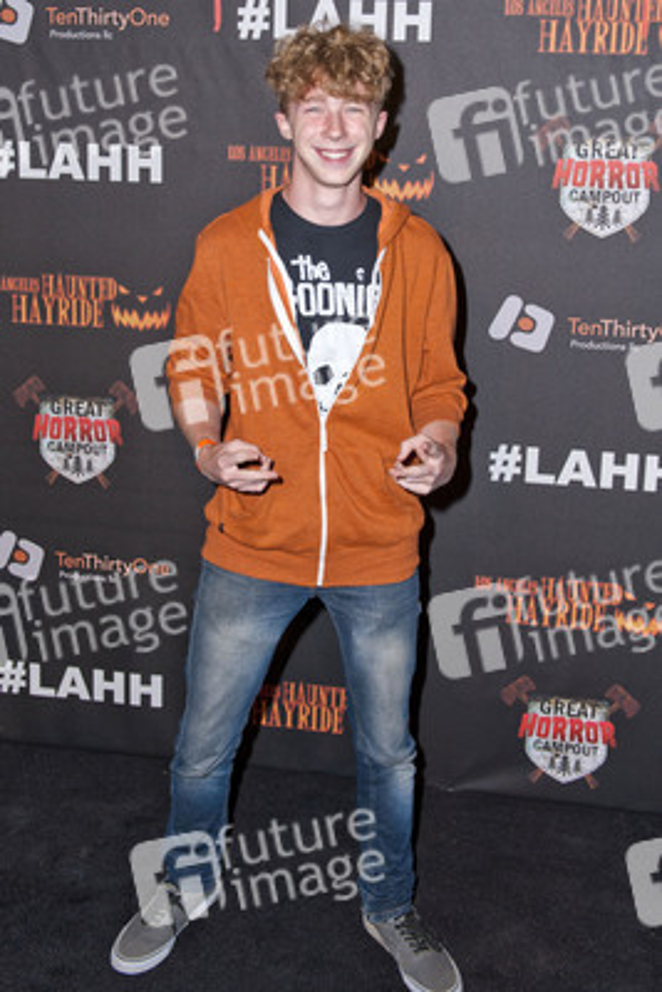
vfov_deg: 58.7
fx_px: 882
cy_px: 496
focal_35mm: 32
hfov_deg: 41.1
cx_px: 331
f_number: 4.5
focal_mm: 32
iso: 400
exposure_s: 1/400
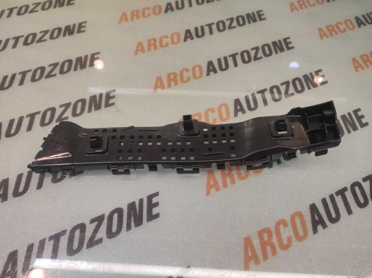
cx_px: 186
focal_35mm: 17
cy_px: 139
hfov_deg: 91.1
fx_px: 183
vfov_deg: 74.7
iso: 93
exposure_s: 1/33
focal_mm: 4.74
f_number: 1.79
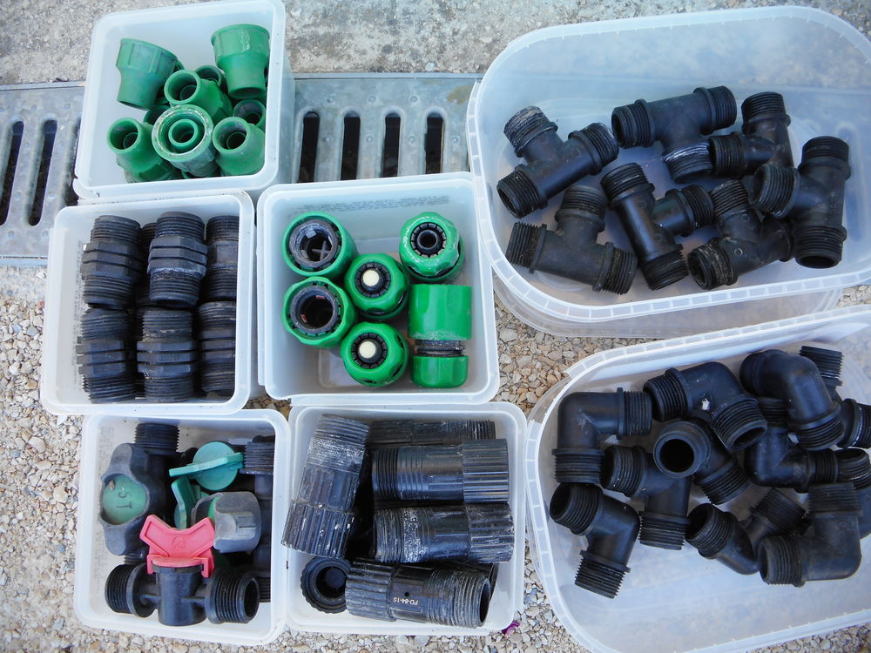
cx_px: 436
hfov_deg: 54.0
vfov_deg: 41.8
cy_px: 326
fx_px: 856
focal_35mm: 34
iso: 80
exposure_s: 1/30
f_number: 4.2
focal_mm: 6
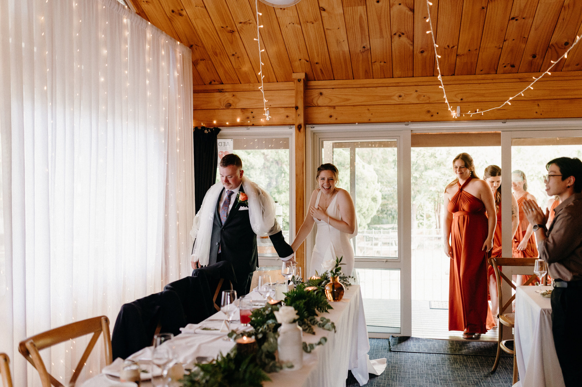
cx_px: 291
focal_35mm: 35
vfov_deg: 37.8
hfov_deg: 54.5
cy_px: 194
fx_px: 565
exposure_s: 1/400
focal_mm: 35
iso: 1600
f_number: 2
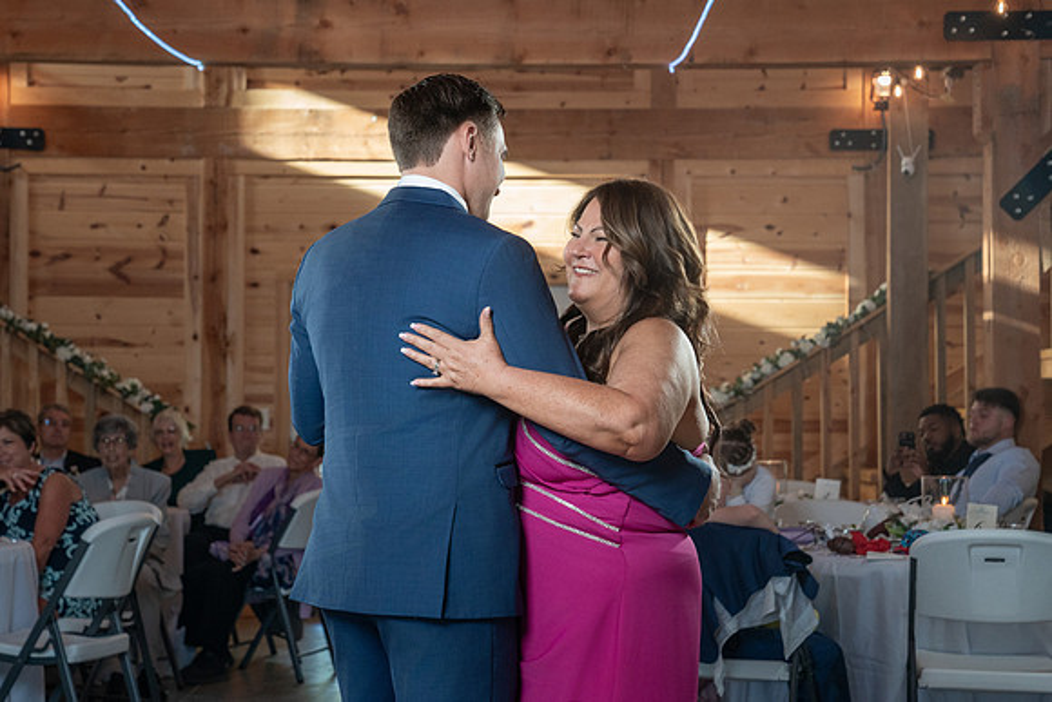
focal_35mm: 70
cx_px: 526
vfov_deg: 19.5
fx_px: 2046
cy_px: 351
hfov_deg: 28.8
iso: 2000
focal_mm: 70
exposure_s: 1/200
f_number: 5.6
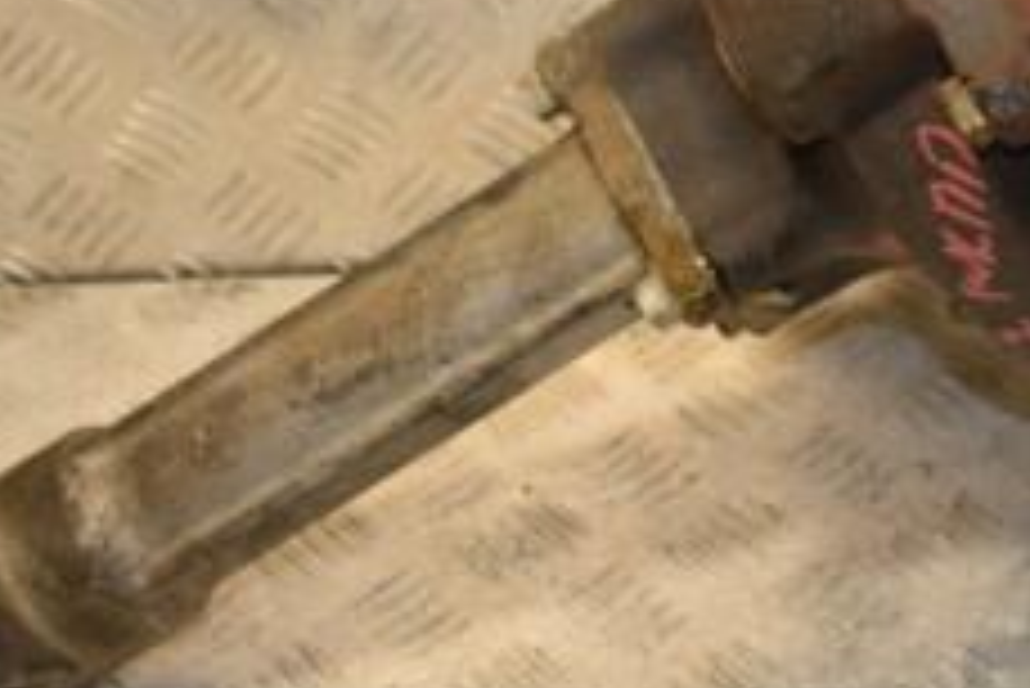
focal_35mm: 98
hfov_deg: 20.4
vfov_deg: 13.8
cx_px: 877
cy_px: 108
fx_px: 2814
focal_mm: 25
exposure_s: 1/200
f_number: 5
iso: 800
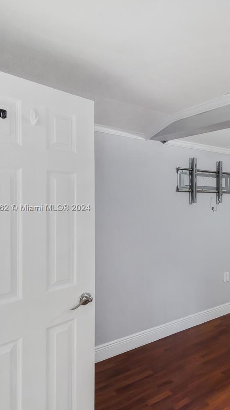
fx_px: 282
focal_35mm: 26
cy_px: 209
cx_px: 280
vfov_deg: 71.9
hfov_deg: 34.7
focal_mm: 16
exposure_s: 1/60
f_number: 7.1
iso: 1000
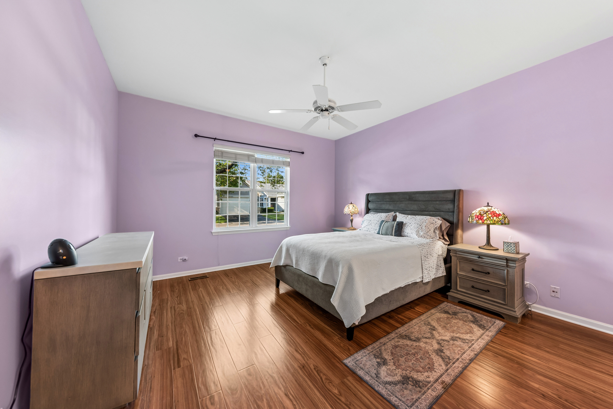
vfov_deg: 90.1
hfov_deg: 112.6
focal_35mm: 12
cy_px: 204
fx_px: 204
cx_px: 306
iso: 320
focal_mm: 12
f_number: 9
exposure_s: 1/5
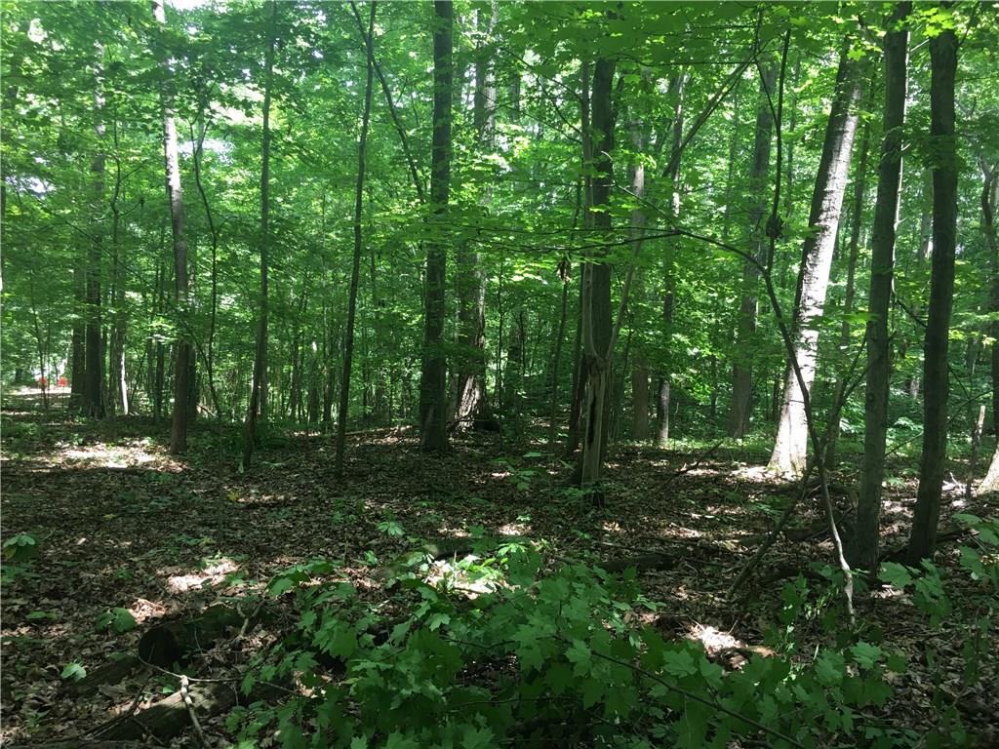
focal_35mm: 29
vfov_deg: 48.2
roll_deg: -2.4
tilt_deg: +0.9
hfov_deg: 61.7
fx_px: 837
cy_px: 374
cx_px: 500
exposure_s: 1/40
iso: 32
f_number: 2.2
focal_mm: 4.15
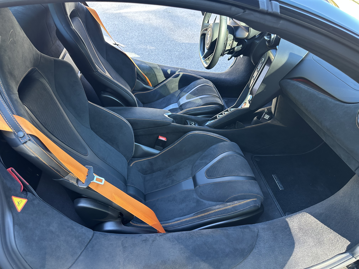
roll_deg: +1.9
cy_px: 134
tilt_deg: -35.6
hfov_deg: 71.6
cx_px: 180
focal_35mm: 24
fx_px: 249
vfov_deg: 56.8
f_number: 1.78
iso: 250
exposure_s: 1/60
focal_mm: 6.86
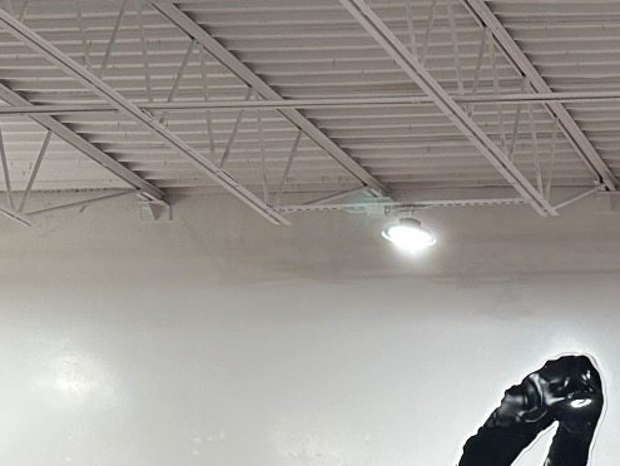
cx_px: 1025
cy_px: 680
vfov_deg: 14.9
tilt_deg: +3.1
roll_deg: -0.3
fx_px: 1667
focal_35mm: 93
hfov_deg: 17.9
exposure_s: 1/120
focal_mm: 6.86
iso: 100
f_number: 1.78
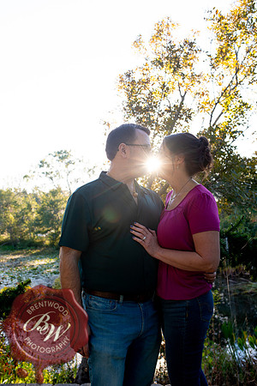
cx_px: 128
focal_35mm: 35
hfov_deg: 37.9
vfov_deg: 54.4
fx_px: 375
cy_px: 193
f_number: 4.5
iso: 500
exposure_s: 1/400
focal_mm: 35
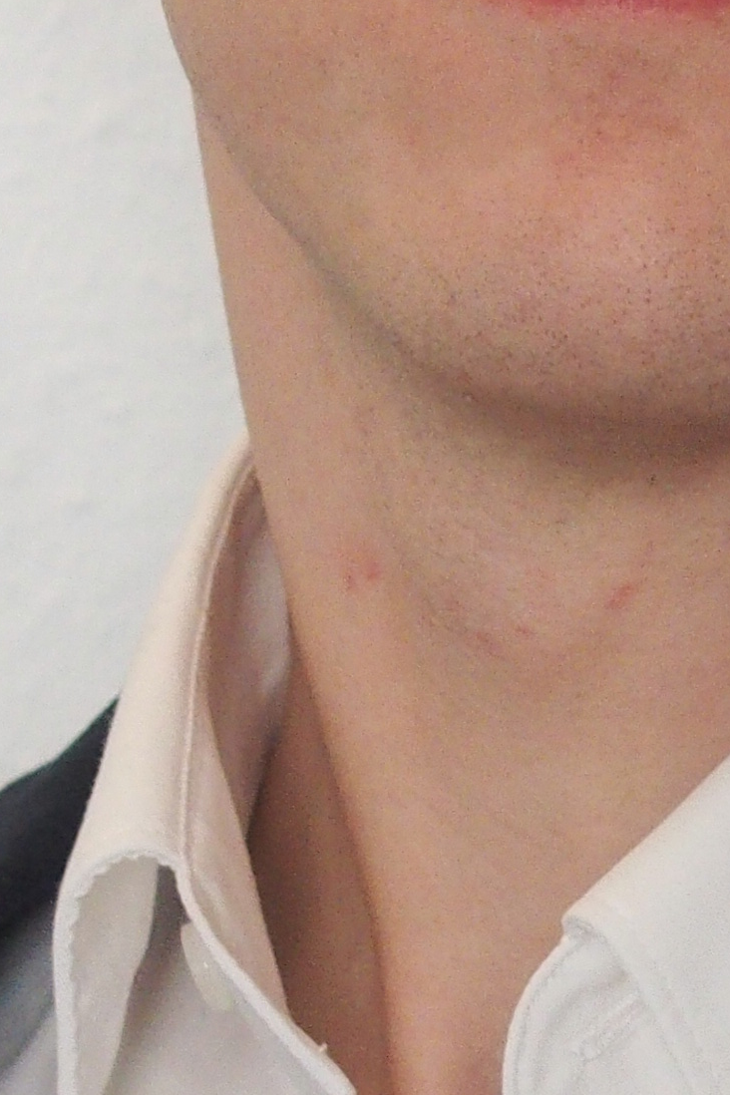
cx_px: 824
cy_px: 241
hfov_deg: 2.4
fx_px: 17154
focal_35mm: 564
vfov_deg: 3.7
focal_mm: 31.8
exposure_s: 1/100
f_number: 2.8
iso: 400
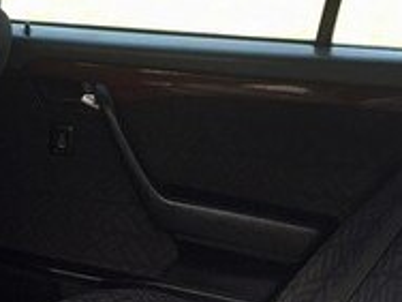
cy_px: 455
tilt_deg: -25.3
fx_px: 1185
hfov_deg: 18.8
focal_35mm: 102
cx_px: 17
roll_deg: -5.2
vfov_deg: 13.6
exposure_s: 1/100
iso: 32
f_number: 2.2
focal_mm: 4.15
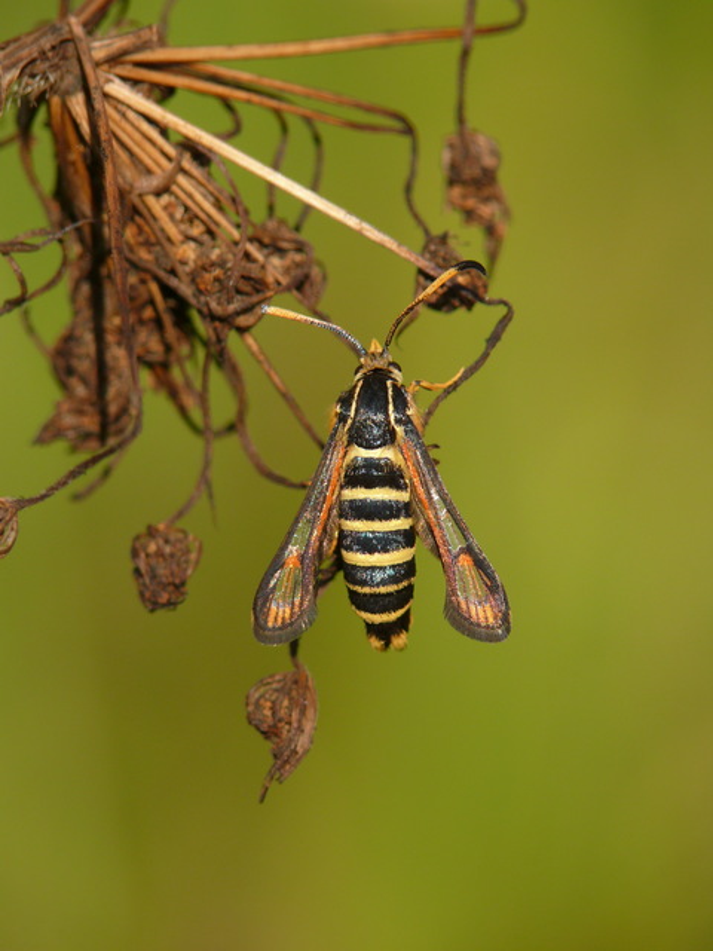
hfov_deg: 4.7
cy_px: 476
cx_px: 356
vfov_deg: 6.3
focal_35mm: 317
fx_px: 8706
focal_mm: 67.1
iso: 100
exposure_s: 1/320
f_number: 5.6
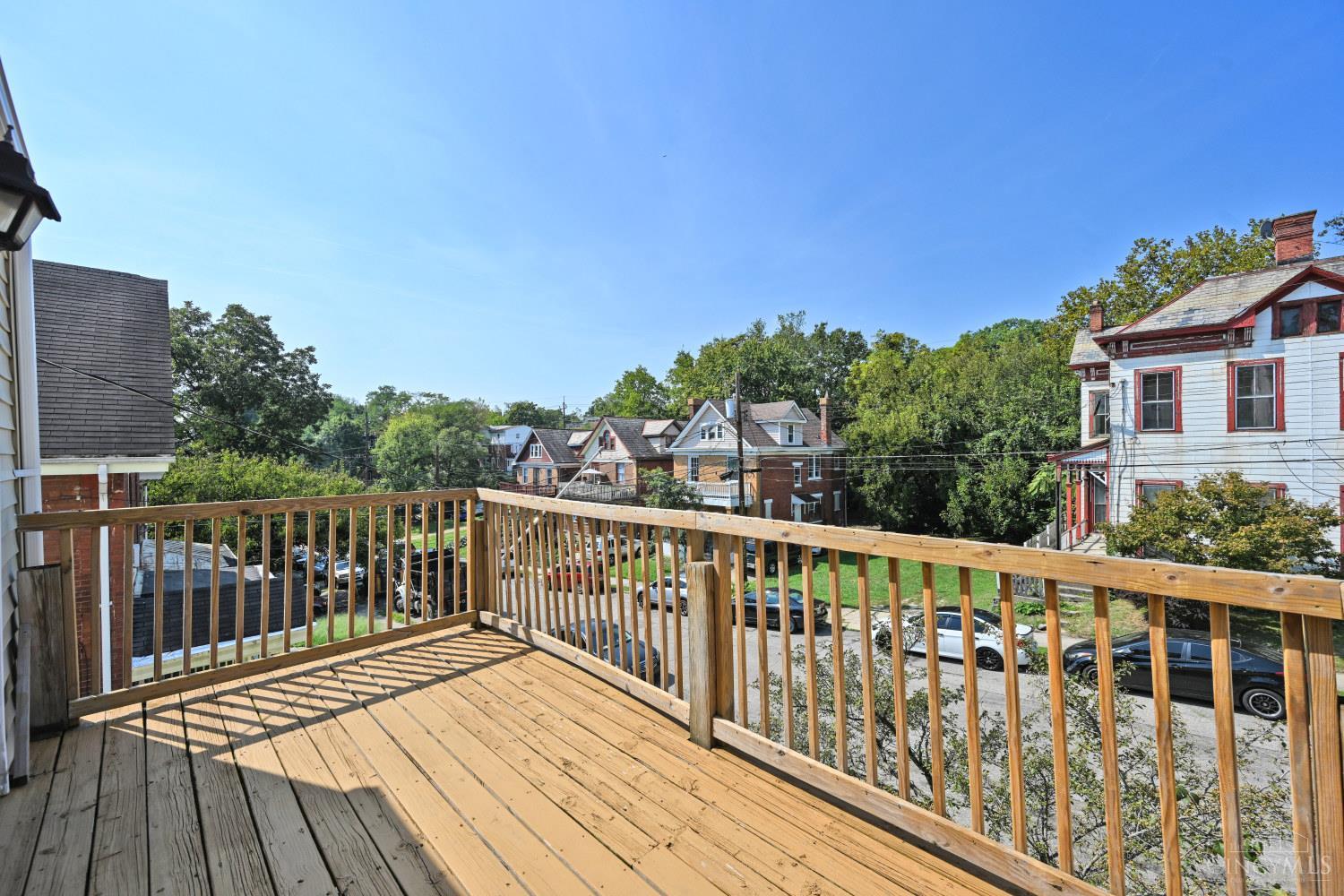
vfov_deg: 81.2
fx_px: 523
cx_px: 672
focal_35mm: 14
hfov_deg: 104.3
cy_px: 448
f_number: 8
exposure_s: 1/400
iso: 100
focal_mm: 14
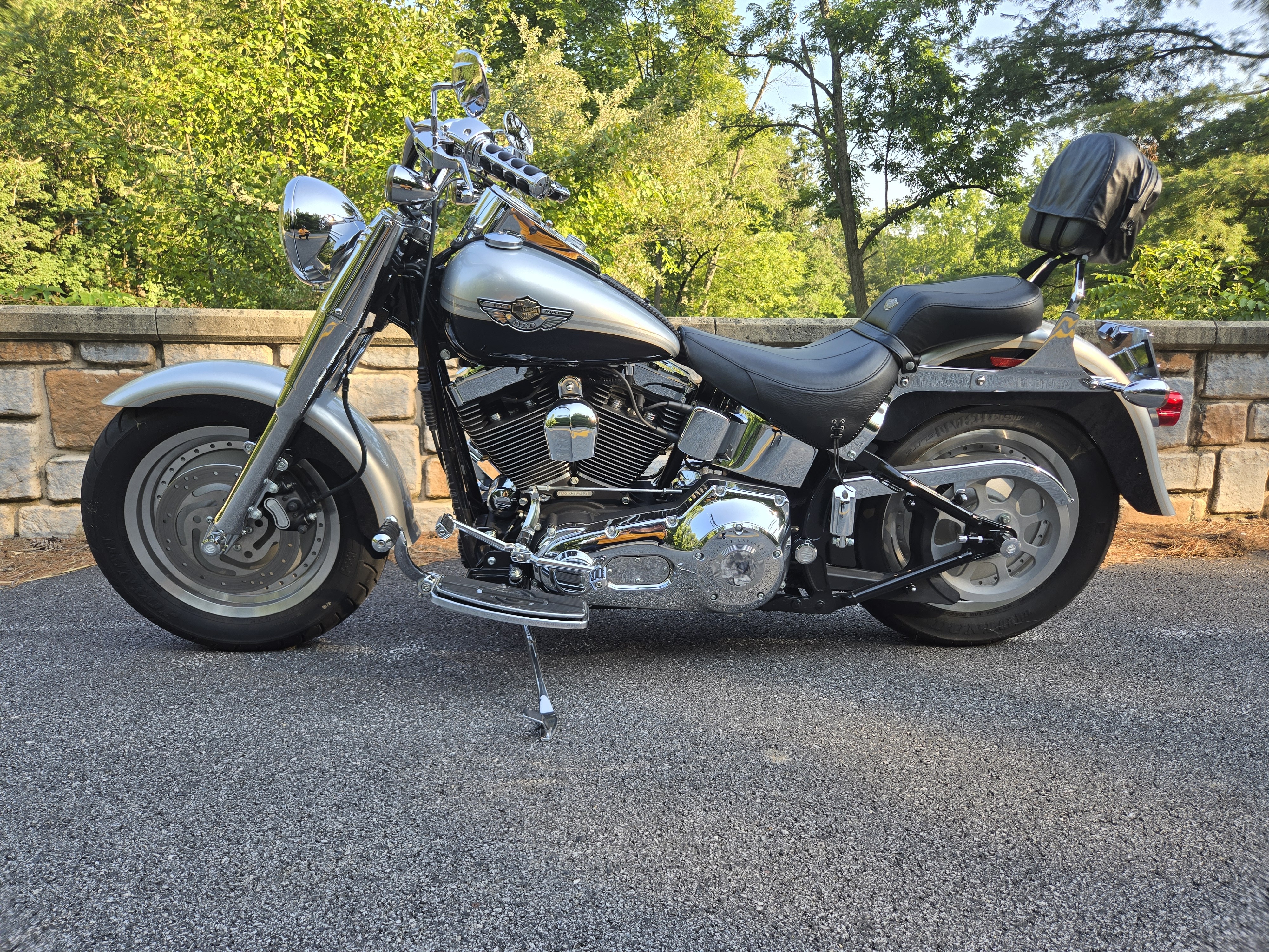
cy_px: 476
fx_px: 843
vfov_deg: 58.9
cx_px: 634
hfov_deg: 73.9
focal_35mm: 23
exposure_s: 1/252
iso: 25
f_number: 1.8
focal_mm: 5.4
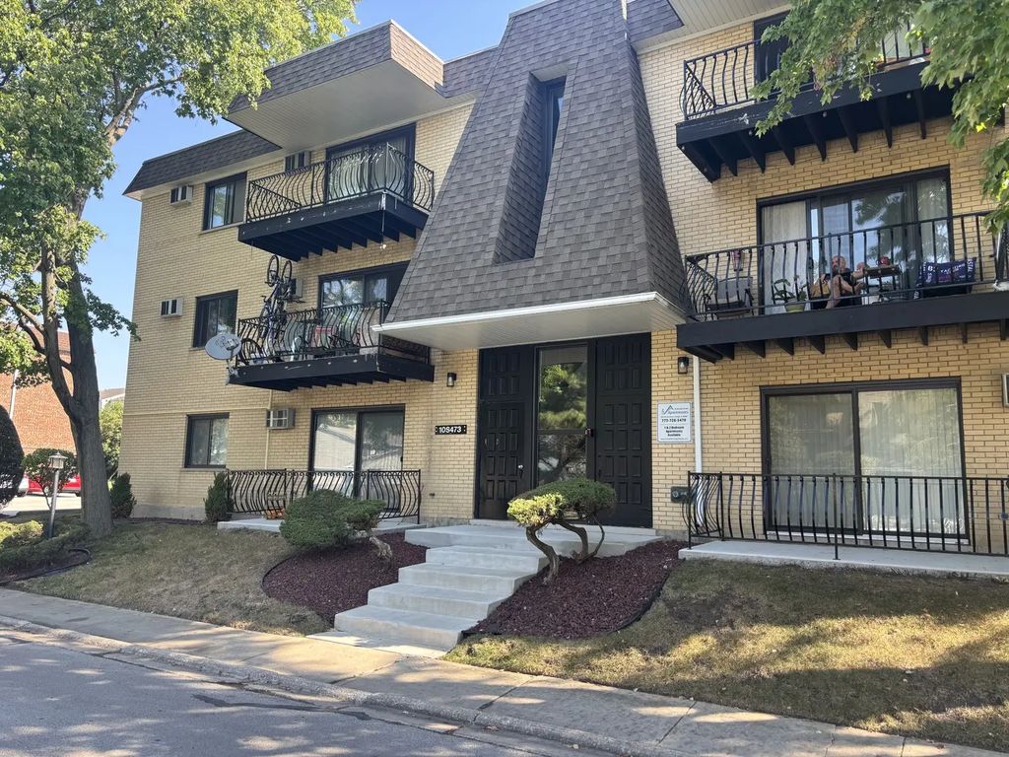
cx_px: 504
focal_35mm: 26
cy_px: 378
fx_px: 758
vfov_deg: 53.1
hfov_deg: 67.3
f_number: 1.6
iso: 50
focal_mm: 5.96
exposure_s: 1/355
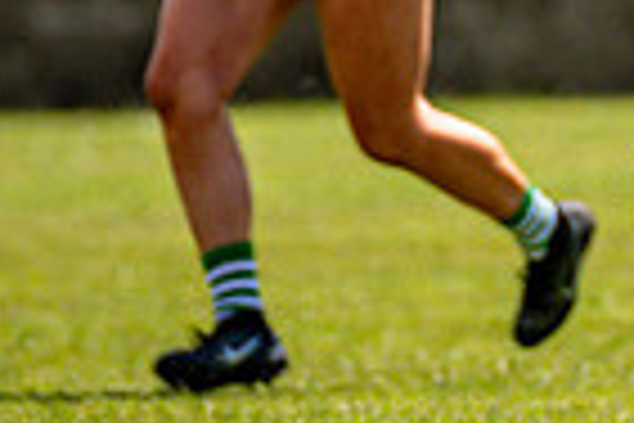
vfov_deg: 0.7
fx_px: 32525
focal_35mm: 1847
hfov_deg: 1.1
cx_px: 1196
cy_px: 40
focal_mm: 300
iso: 220
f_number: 2.8
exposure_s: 1/6400
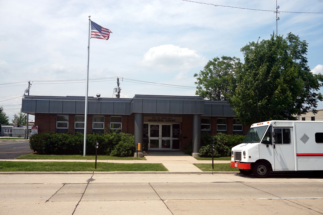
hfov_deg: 51.3
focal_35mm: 38
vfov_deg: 35.5
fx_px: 336
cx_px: 162
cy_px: 108
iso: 100
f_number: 9
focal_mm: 25
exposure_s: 1/200
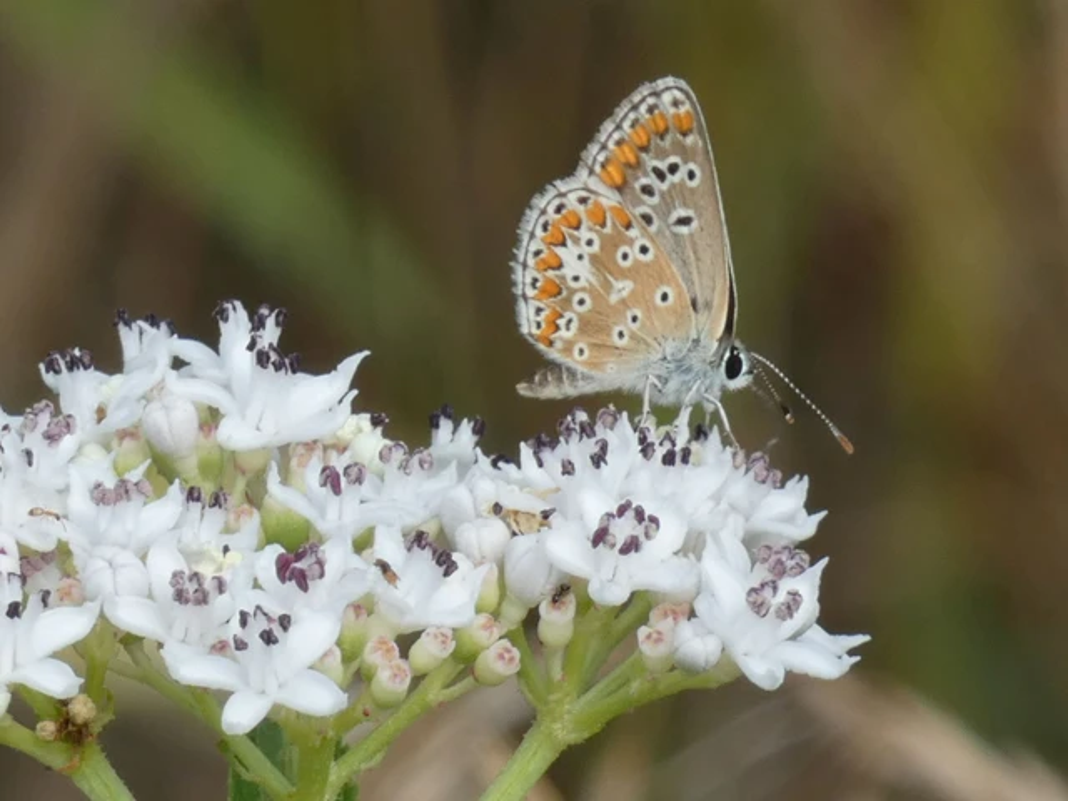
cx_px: 534
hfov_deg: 6.4
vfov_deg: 4.8
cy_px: 400
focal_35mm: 309
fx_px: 9534
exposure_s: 1/100
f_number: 5.6
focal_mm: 55.4
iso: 80
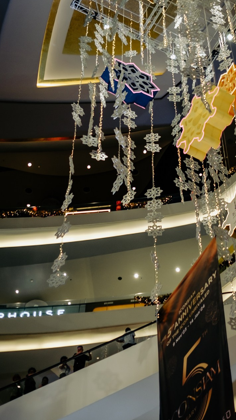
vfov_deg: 27.9
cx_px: 188
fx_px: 823
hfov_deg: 16.2
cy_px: 78
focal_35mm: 74
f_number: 1.4
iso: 200
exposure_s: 1/180
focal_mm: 23
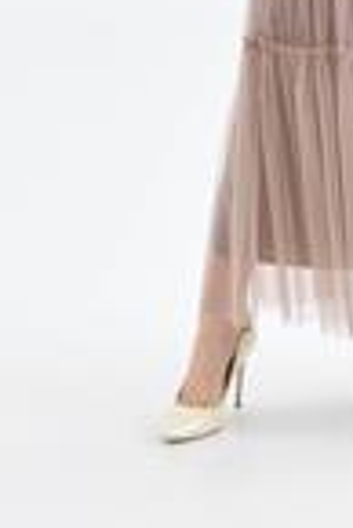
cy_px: -164
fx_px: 2553
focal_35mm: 174
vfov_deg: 11.5
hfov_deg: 7.9
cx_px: 342
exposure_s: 1/125
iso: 250
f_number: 7.1
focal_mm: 56
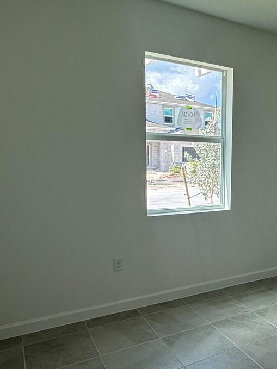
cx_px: 257
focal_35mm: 33
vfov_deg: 55.3
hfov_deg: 39.4
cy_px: 203
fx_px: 352
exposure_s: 1/168
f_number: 2.2
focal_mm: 2.22
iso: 50
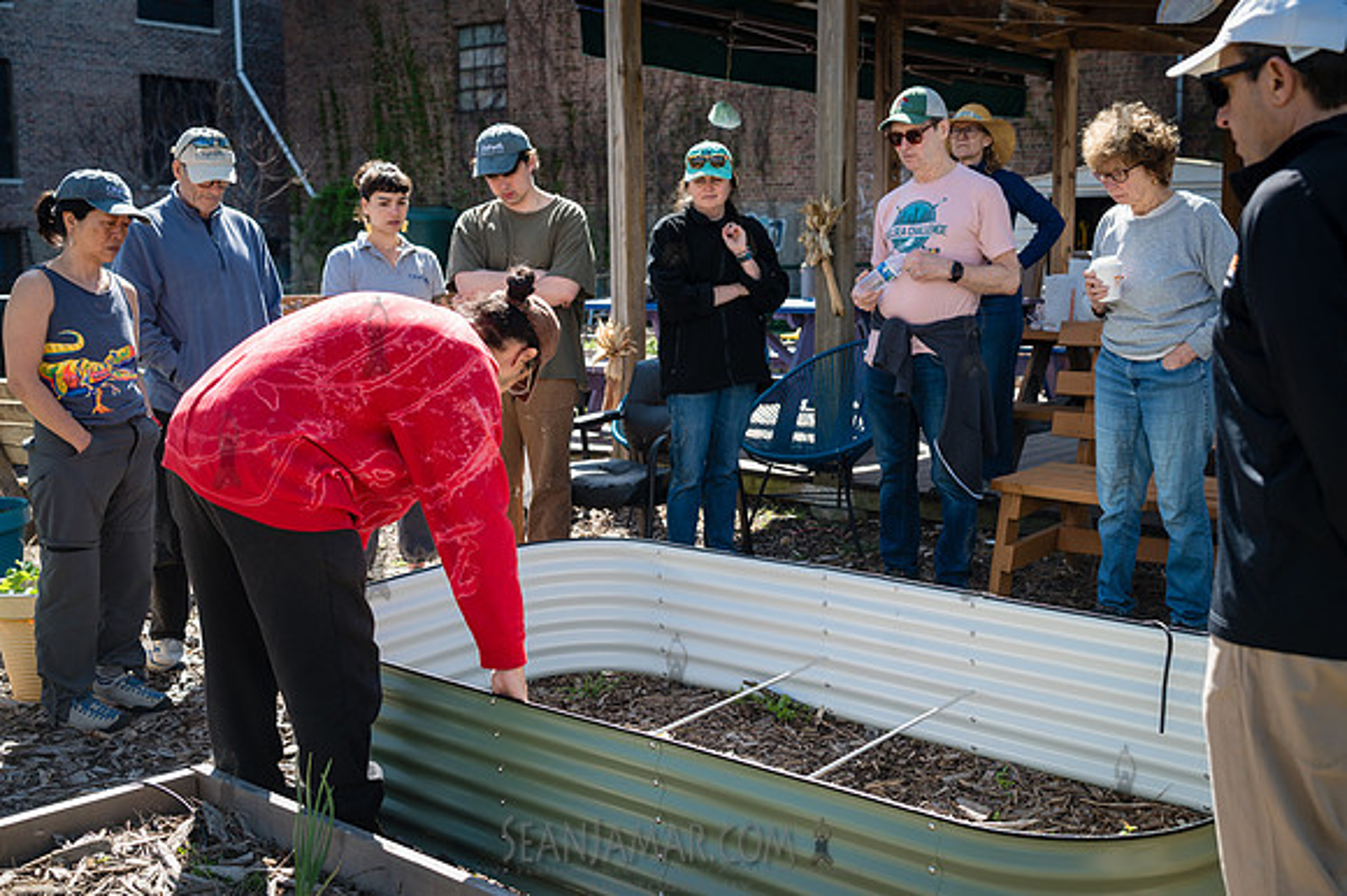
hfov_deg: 51.3
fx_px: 1403
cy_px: 448
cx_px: 674
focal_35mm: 38
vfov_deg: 35.4
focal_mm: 35
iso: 100
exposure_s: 1/320
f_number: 3.5
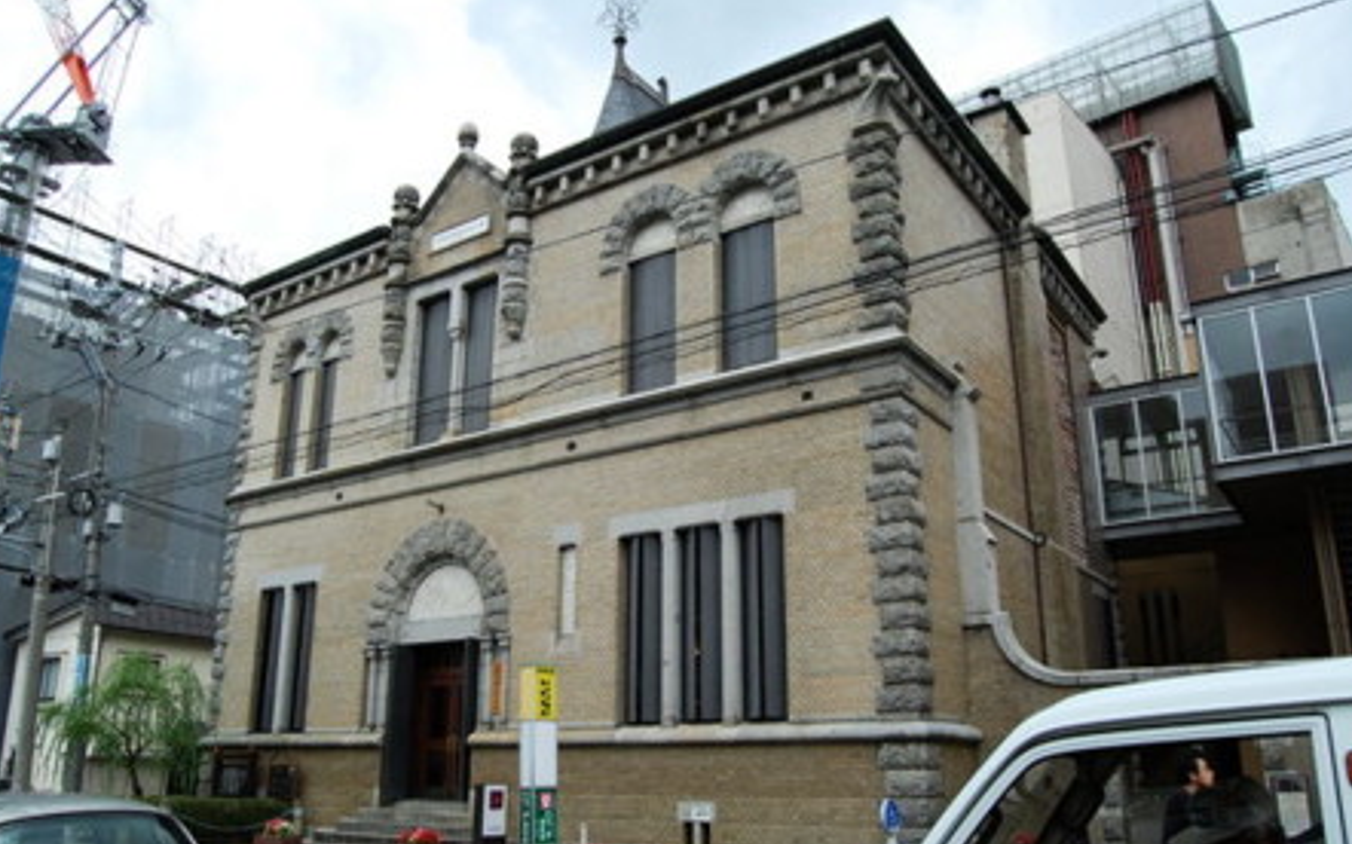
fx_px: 1031
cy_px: 445
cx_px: 667
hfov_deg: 66.5
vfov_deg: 44.5
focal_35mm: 28
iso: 200
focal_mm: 18
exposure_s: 1/200
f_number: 7.1
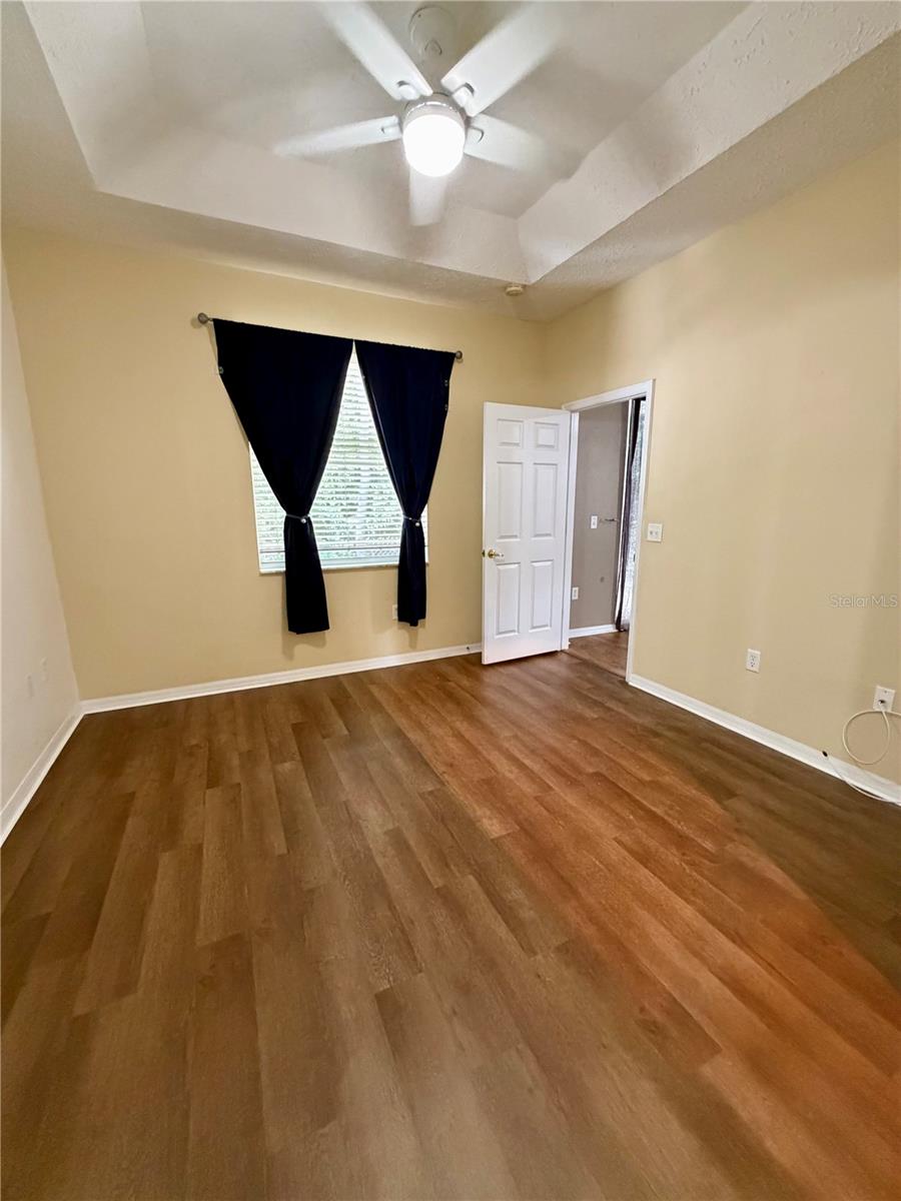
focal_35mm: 14
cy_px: 600
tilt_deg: -11.6
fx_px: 486
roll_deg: +0.1
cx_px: 450
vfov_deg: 102.1
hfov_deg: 85.7
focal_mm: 2.22
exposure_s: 1/60
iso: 800
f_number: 2.2
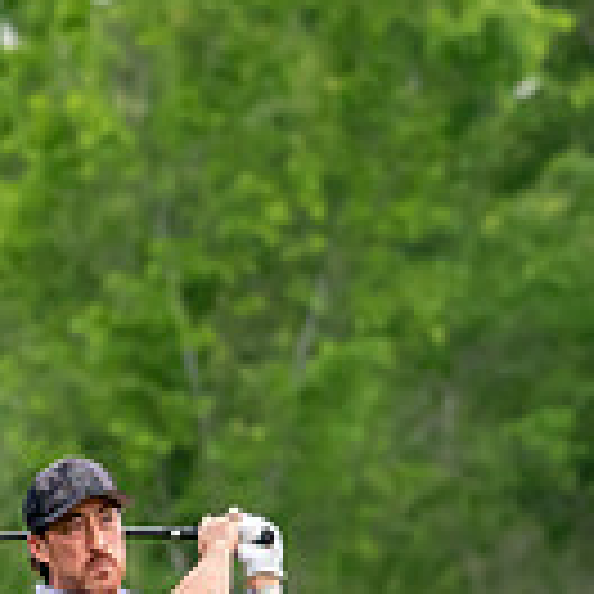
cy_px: 736
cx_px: -9
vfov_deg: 1.1
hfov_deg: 1.1
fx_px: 31645
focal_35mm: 1630
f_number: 5.6
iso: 1400
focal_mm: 290
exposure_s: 1/2000
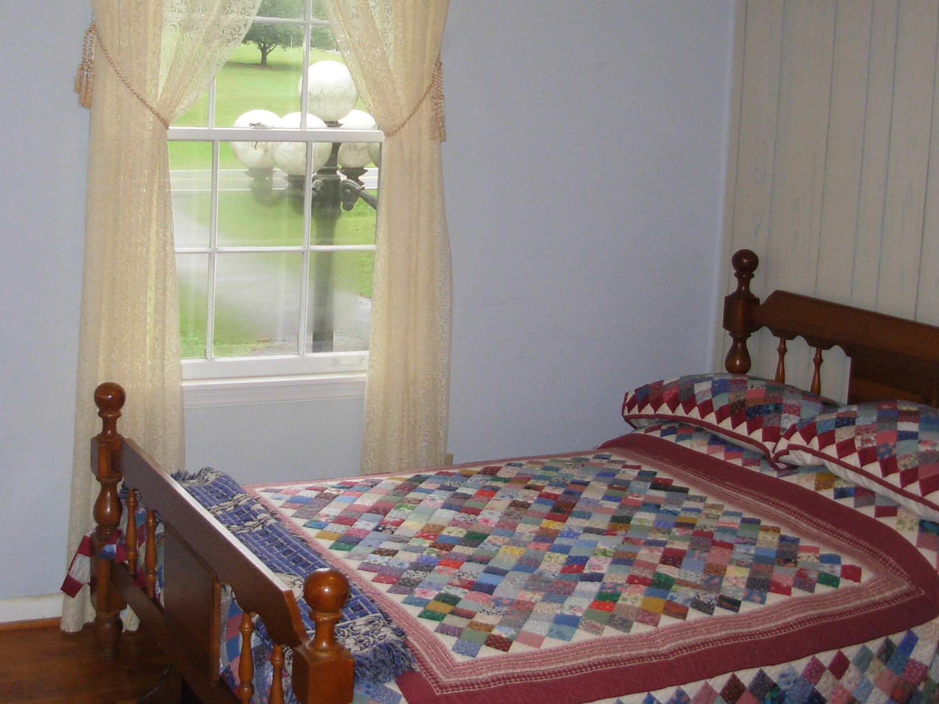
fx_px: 1519
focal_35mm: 56
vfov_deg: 25.9
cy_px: 209
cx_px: 313
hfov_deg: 34.0
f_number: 2.9
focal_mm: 6.3
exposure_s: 1/47.9
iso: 168
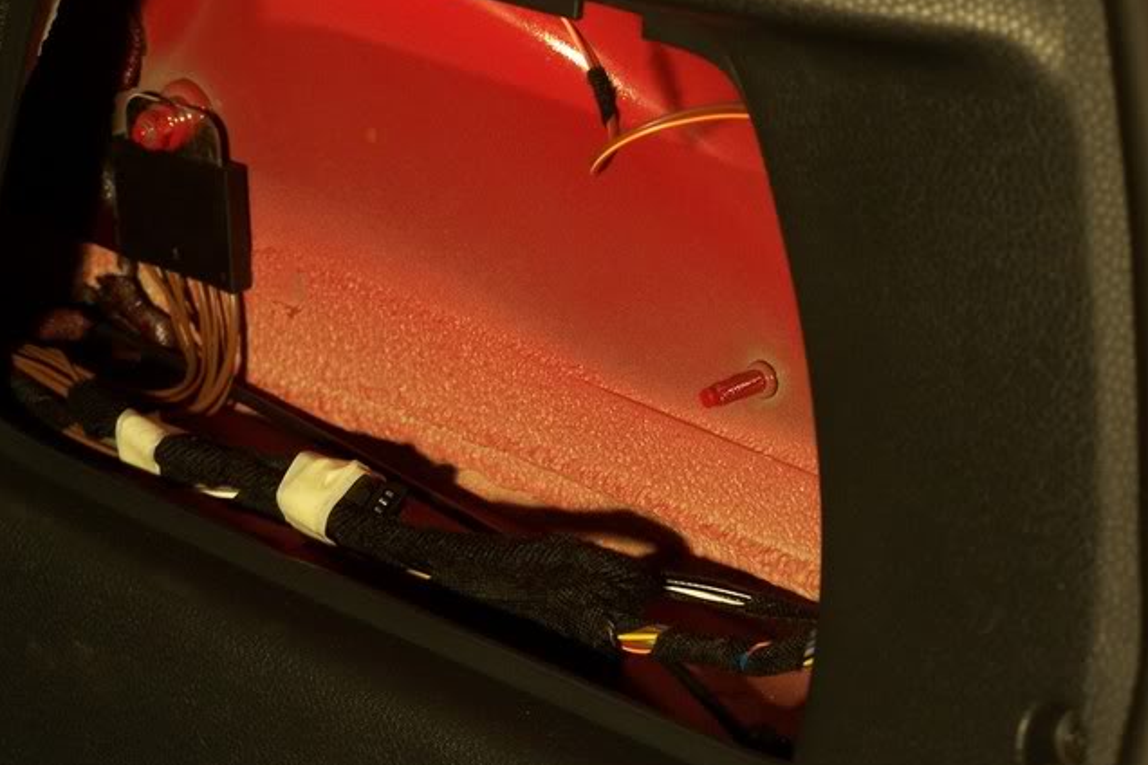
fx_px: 4273
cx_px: 574
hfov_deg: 15.3
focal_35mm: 134
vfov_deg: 10.2
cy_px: 388
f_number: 3.2
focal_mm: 21.2
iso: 140
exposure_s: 1/8
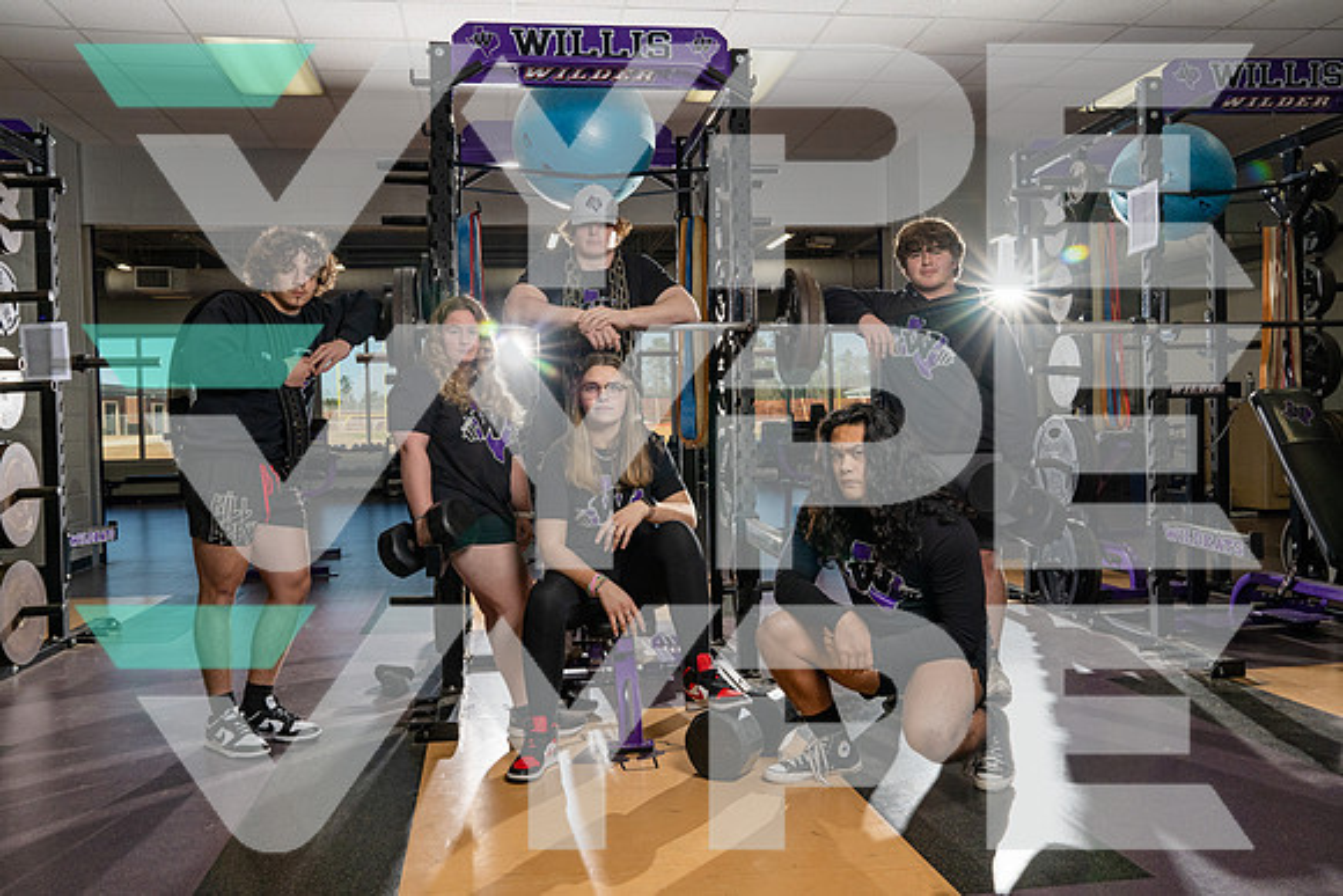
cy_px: 448
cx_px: 672
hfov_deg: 61.9
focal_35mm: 30
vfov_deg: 43.6
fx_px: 1119
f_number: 9
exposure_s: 1/250
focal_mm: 30
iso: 640
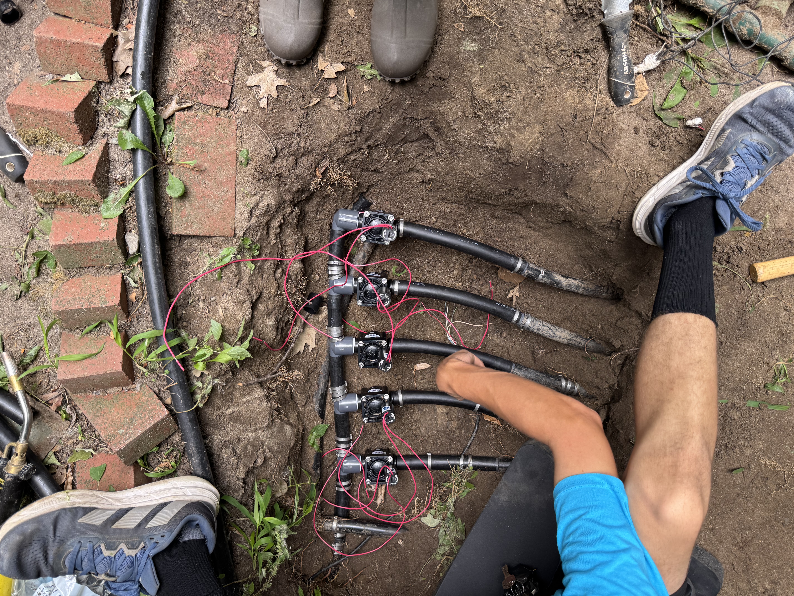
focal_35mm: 24
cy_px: 298
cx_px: 397
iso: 100
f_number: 1.78
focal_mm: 6.76
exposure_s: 1/121
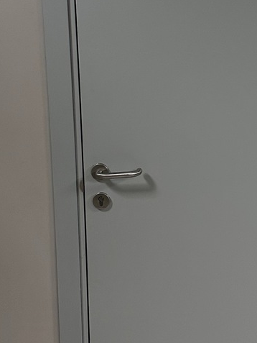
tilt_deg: -12.3
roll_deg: -0.1
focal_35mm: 67
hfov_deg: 21.7
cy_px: 148
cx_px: 206
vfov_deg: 28.9
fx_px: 663
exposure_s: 1/100
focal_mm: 6.86
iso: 200
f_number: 1.78
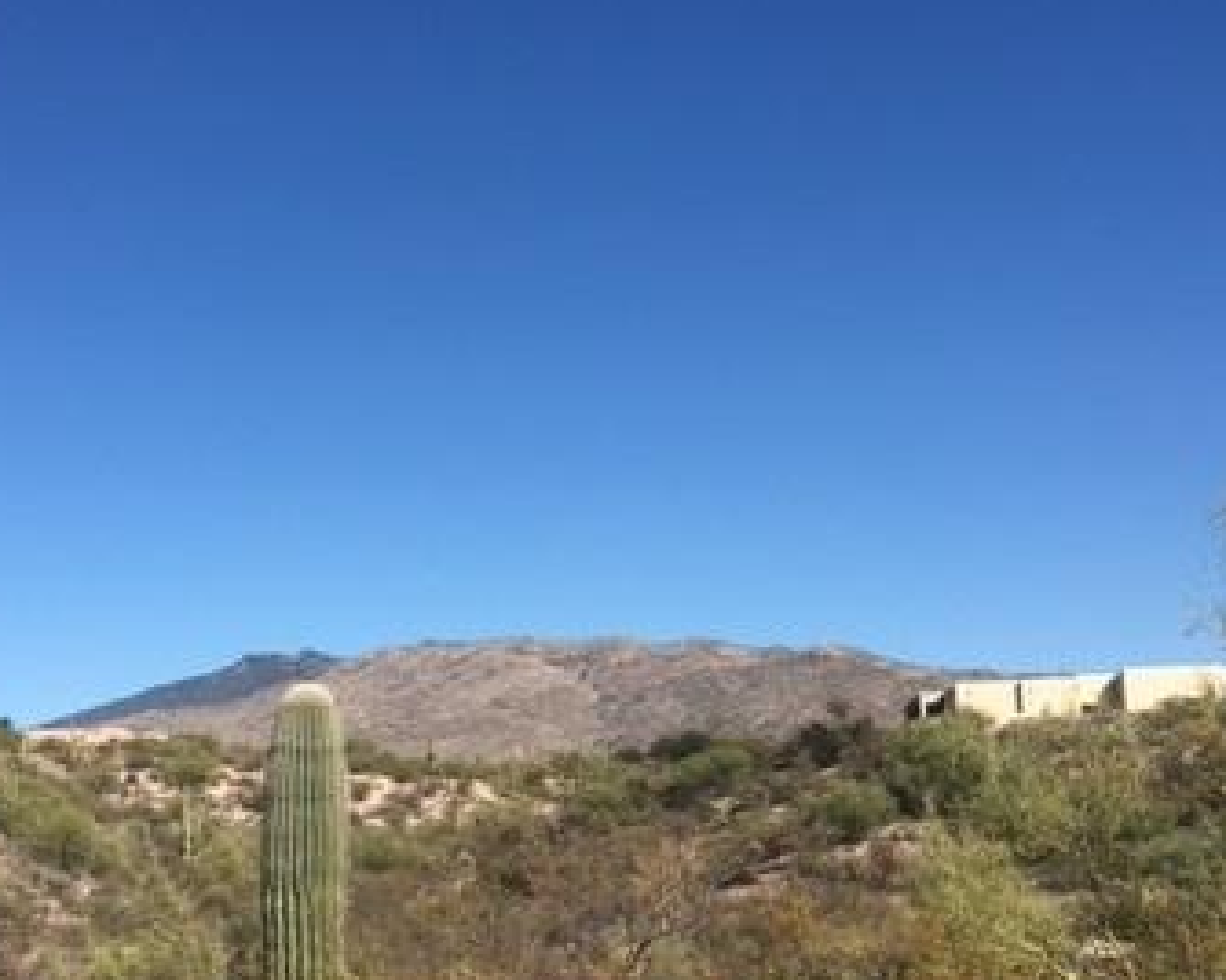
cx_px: 476
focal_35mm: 54
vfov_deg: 28.0
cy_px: 622
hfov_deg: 34.6
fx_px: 1959
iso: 25
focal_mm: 4.15
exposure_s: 1/2137
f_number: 2.2
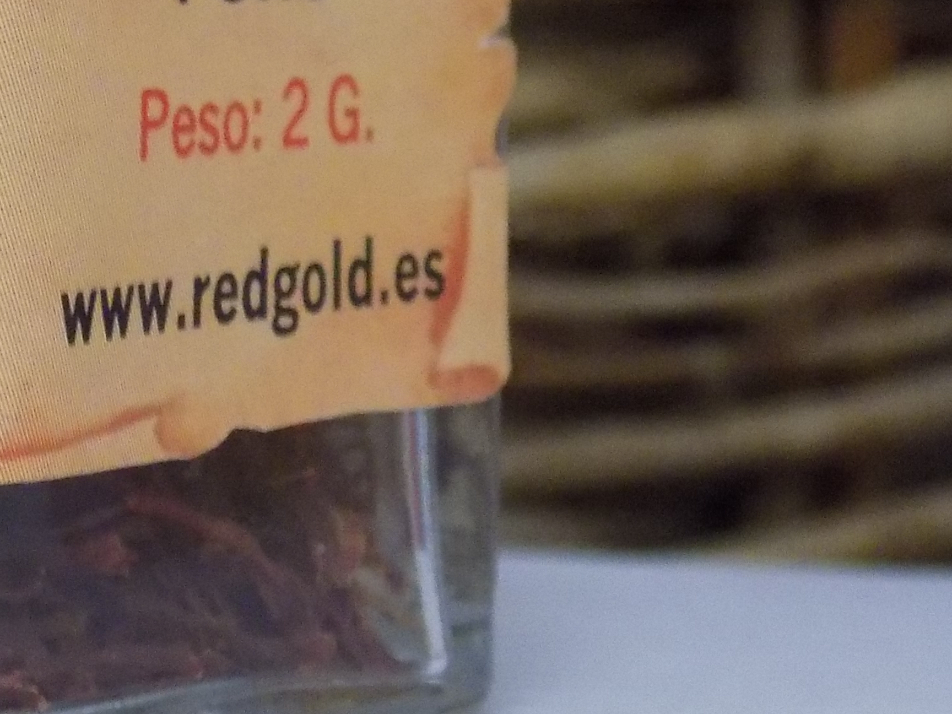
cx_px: -246
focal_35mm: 155
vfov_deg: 9.4
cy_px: -145
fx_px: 4263
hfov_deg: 12.4
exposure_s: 1/25
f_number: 3.9
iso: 400
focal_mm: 9.3
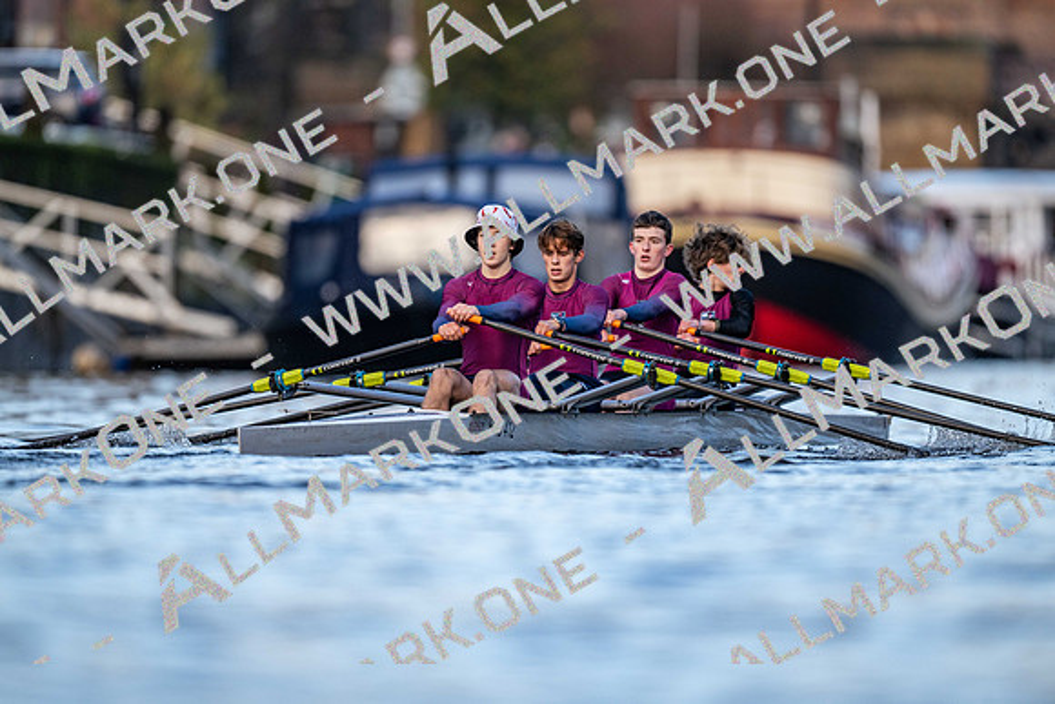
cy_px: 352
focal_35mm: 600
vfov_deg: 2.3
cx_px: 528
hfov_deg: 3.4
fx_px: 17587
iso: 1100
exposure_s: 1/2500
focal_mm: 600
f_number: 4
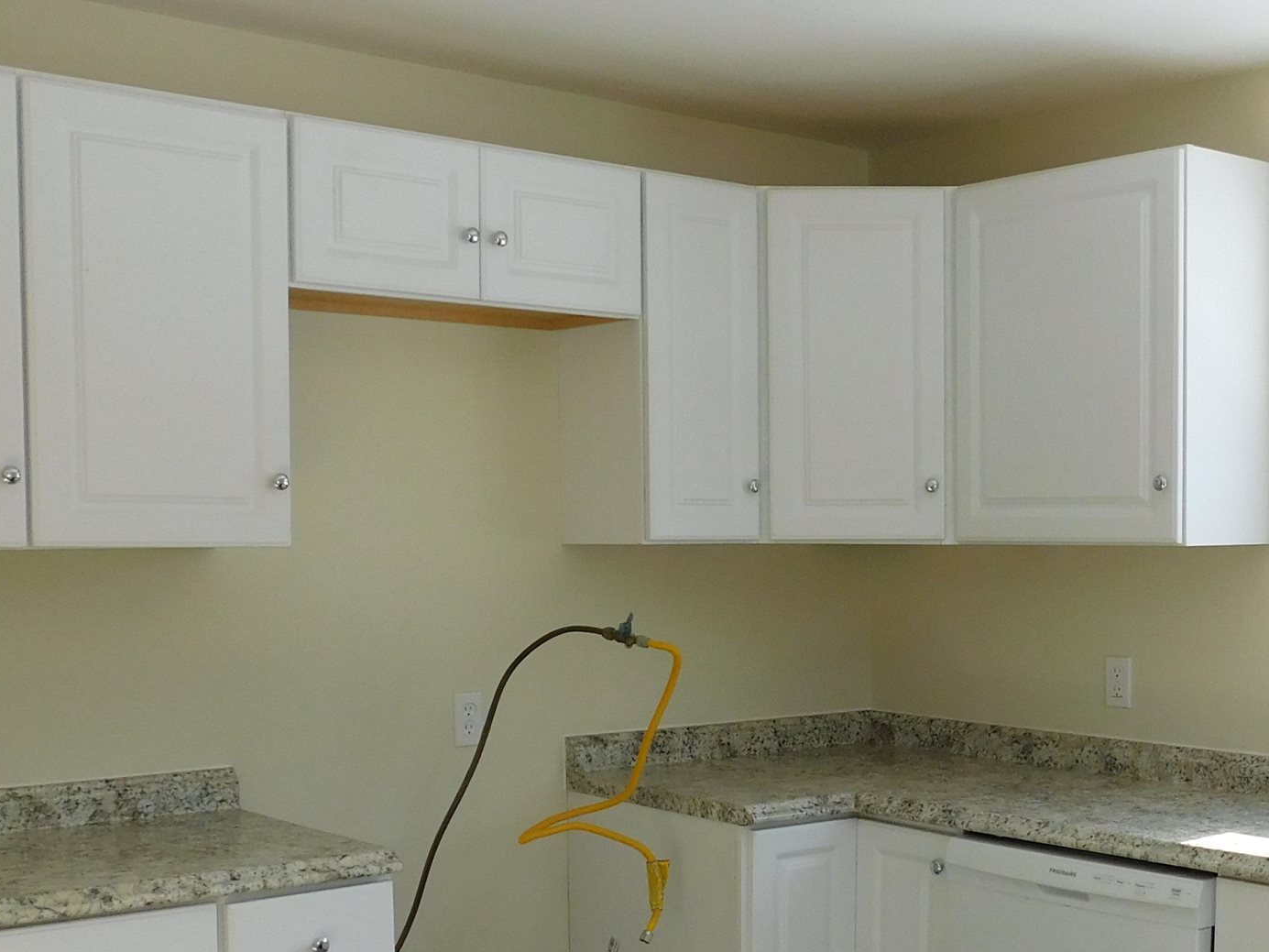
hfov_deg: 36.9
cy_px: 704
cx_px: 888
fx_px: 1870
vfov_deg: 28.2
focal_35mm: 51
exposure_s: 1/125
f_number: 3
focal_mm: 4
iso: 125
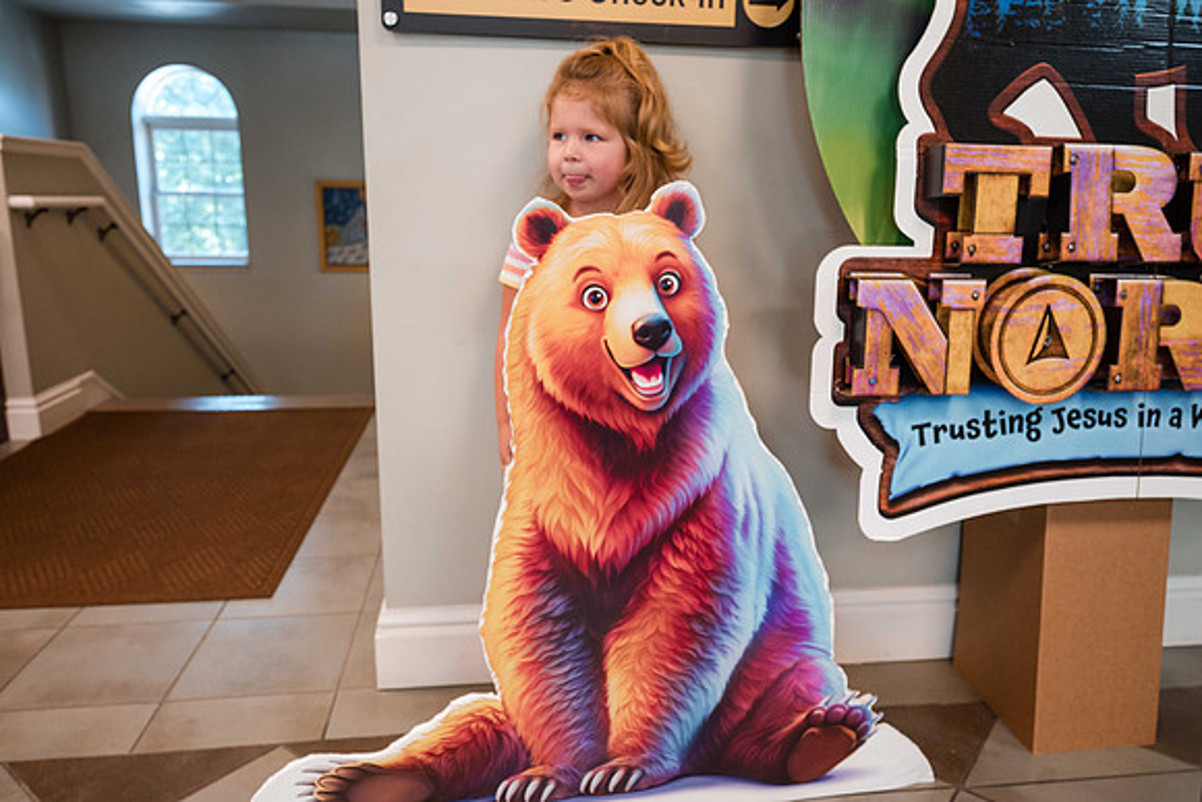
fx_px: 817
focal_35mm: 24
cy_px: 397
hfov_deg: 72.7
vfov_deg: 52.3
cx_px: 592
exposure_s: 1/125
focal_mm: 23.5
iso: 1250
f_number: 4
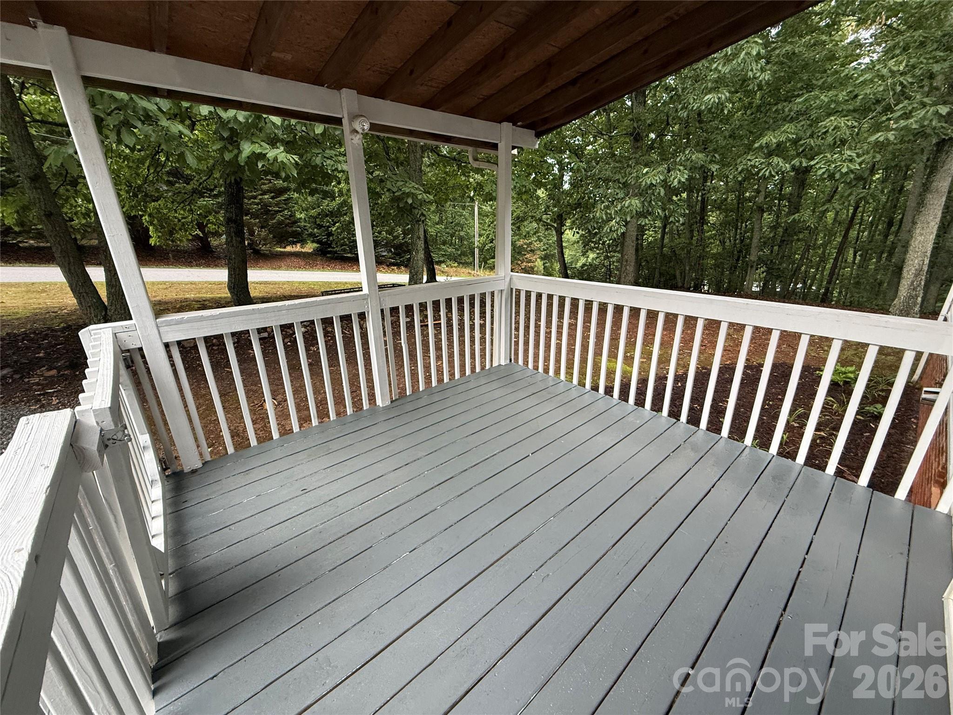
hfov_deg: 102.1
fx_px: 385
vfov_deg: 85.7
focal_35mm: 14
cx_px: 476
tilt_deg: -18.7
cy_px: 358
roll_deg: +1.0
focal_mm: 2.22
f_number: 2.2
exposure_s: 1/99
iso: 250
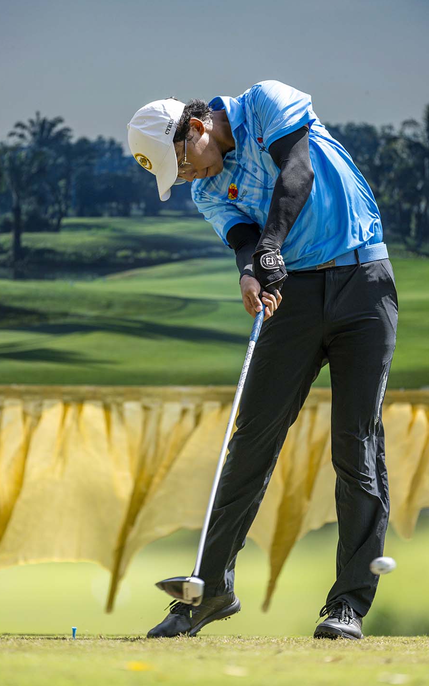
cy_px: 342
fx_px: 7650
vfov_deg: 5.1
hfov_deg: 3.2
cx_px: 223
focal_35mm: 409
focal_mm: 400
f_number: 3.2
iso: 1000
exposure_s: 1/5000
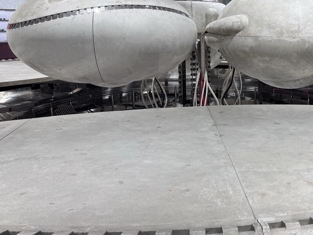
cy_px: 85
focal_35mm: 43
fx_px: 389
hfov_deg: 42.1
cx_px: 247
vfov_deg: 33.4
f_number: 1.78
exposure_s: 1/297
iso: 80
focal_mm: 6.76
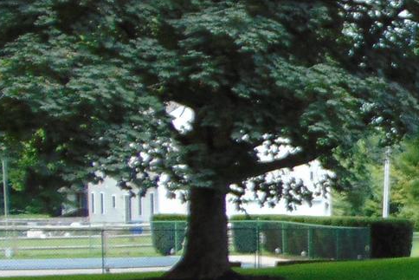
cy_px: 291
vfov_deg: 12.3
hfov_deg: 15.8
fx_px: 1281
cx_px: 752
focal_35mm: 110
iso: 80
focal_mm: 4.5
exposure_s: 1/320
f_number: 3
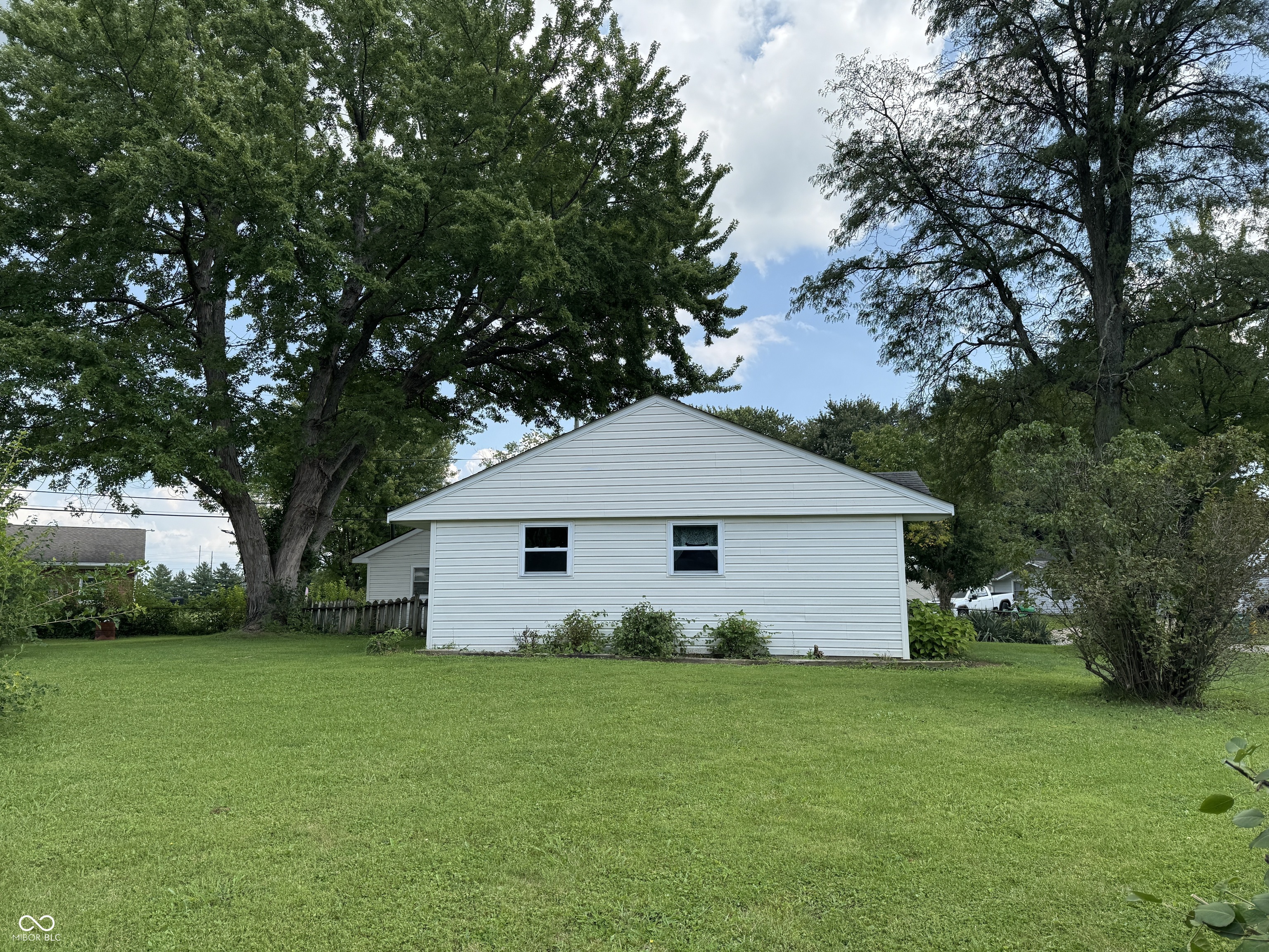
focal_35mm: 24
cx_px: 634
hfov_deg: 71.6
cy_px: 476
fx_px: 880
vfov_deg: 56.8
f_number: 1.78
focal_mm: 6.76
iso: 80
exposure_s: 1/2331
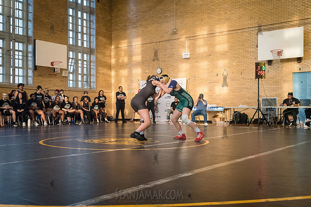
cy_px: 109
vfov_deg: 34.0
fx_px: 339
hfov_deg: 49.3
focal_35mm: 39
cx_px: 142
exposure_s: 1/400
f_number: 4
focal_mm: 35
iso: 5000
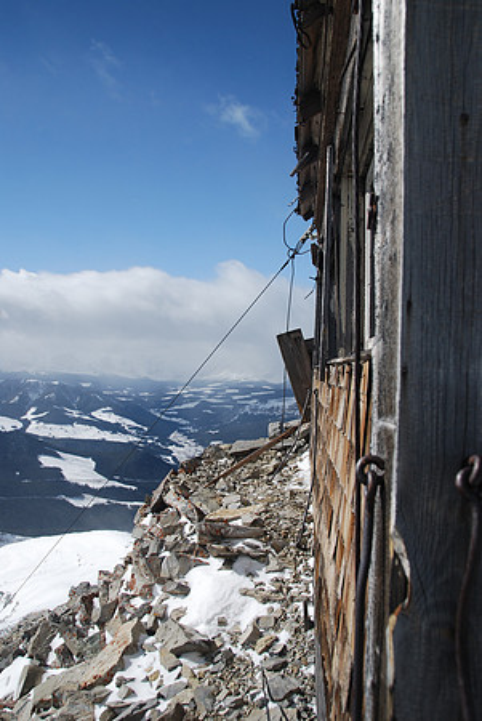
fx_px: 601
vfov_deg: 61.9
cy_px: 360
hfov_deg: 43.7
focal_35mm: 30
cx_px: 241
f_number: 7.1
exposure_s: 1/200
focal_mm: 20
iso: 100
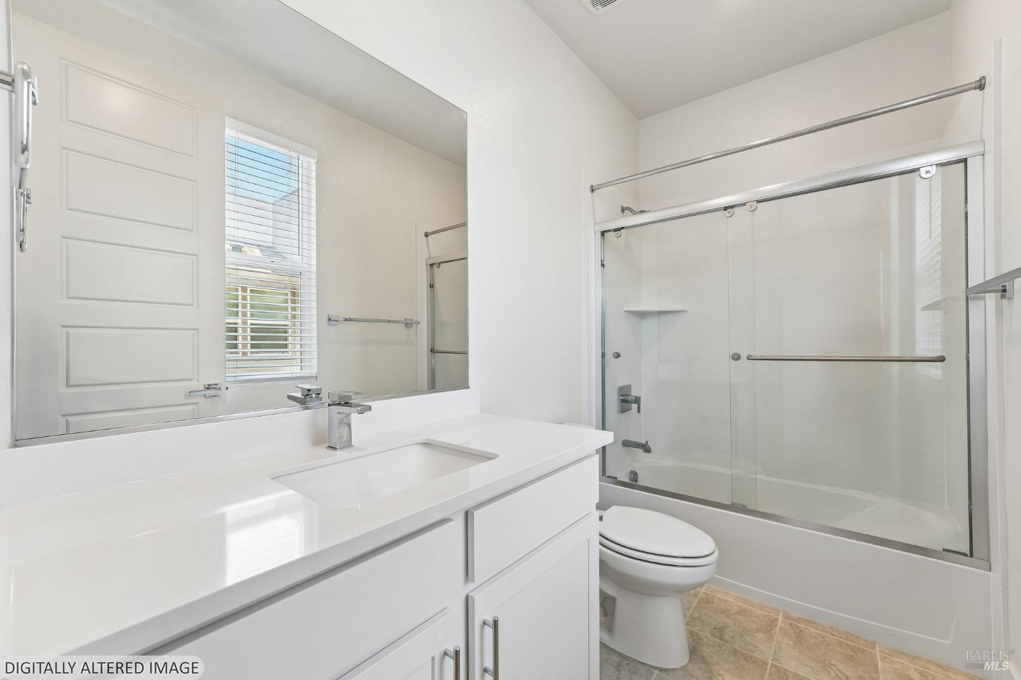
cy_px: 340
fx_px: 397
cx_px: 510
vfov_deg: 81.2
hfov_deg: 104.3
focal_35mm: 14
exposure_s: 1/25
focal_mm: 14
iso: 640
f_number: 8
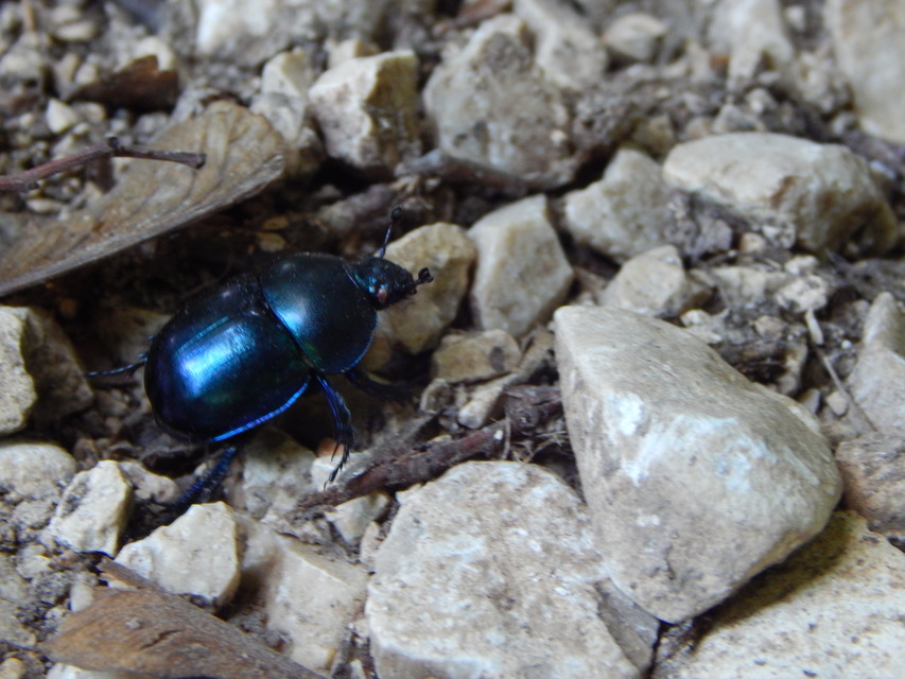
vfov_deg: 9.3
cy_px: 340
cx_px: 452
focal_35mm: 160
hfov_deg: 12.3
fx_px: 4184
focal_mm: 28.7
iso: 400
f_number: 5.1
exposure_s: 1/60
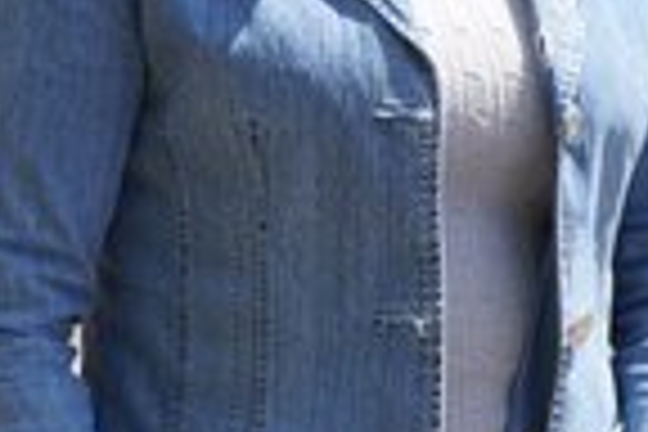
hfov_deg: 18.9
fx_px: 1944
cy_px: -128
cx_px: 302
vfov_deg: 12.3
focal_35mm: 108
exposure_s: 1/500
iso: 100
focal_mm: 26
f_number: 4.5
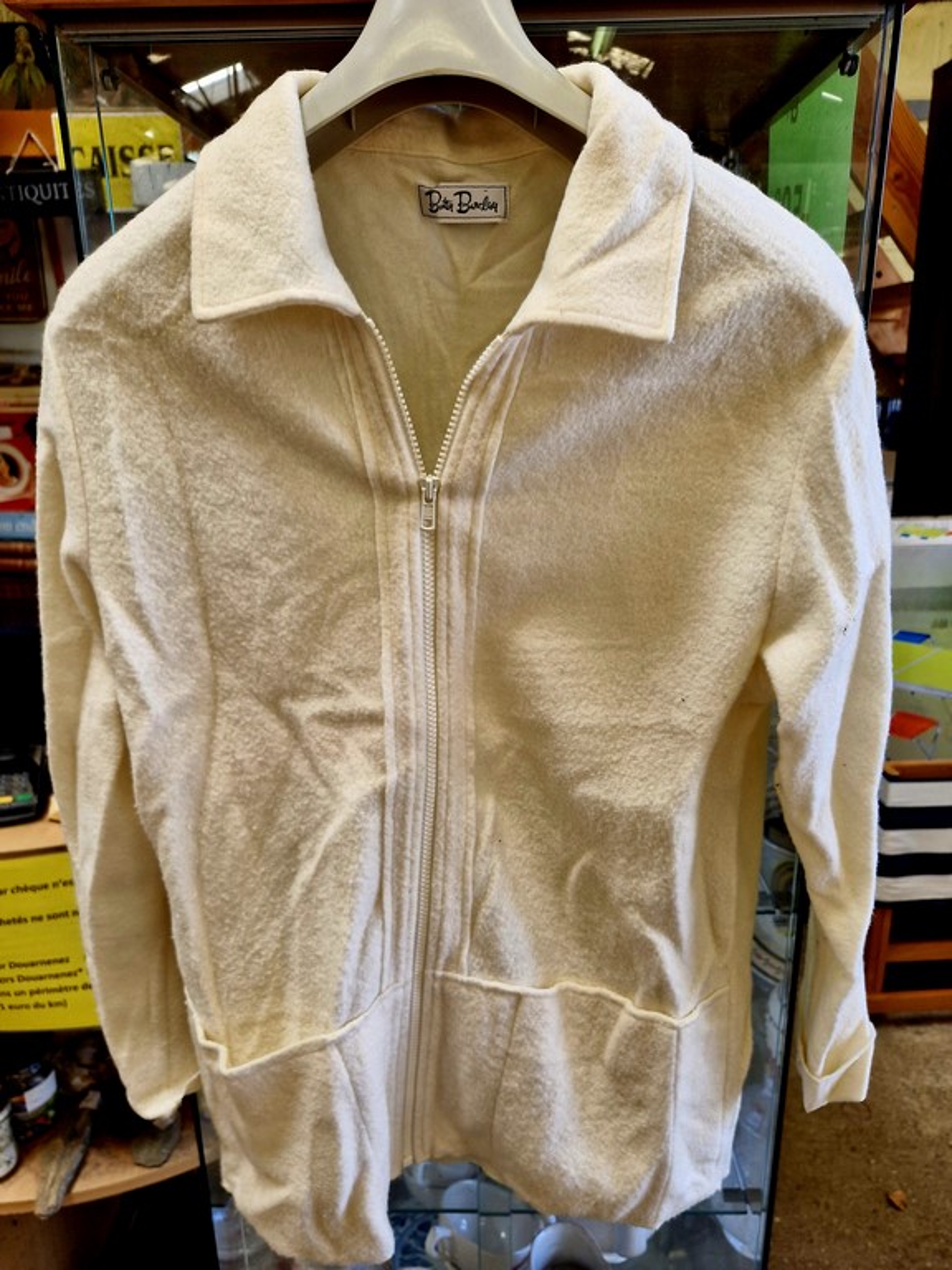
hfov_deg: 58.9
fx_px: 843
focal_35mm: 23
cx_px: 476
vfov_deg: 73.9
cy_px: 635
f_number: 1.8
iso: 50
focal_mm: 5.54
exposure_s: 1/100
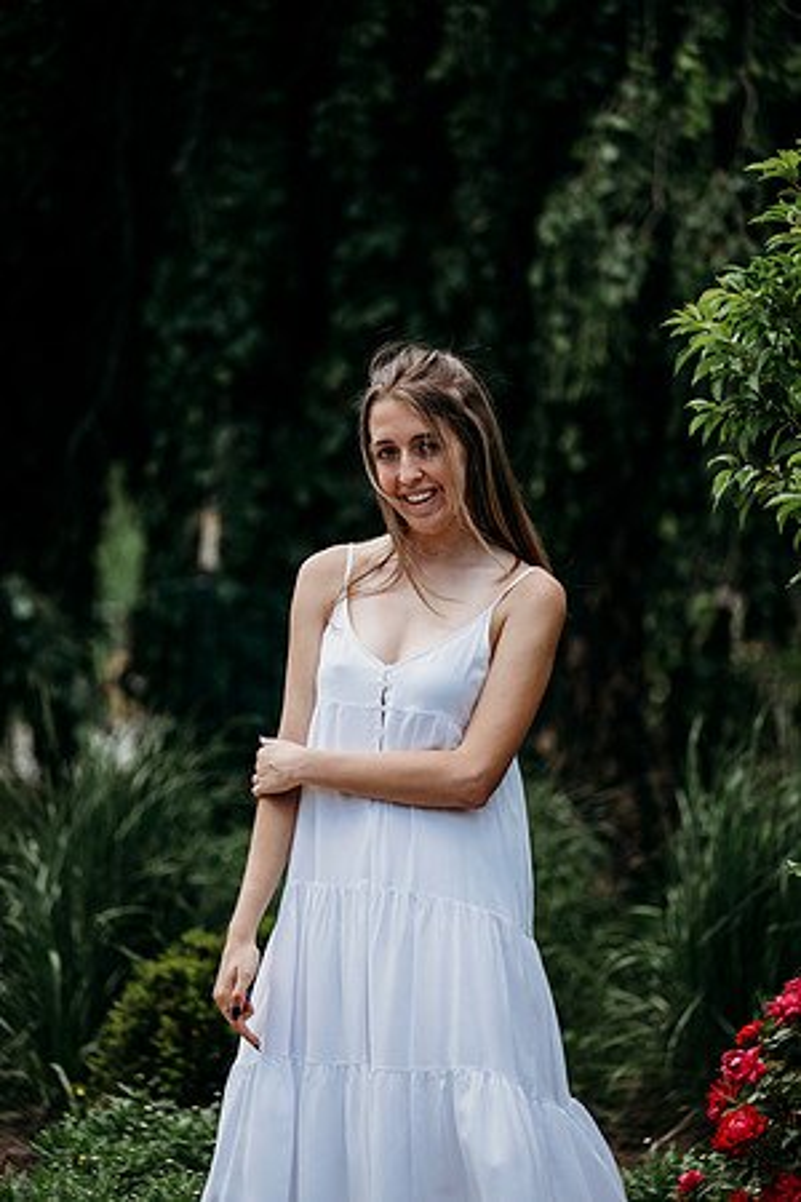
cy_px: 601
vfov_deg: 14.7
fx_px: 4672
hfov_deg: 9.8
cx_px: 400
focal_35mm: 140
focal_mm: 140
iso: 250
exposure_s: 1/1250
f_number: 2.8
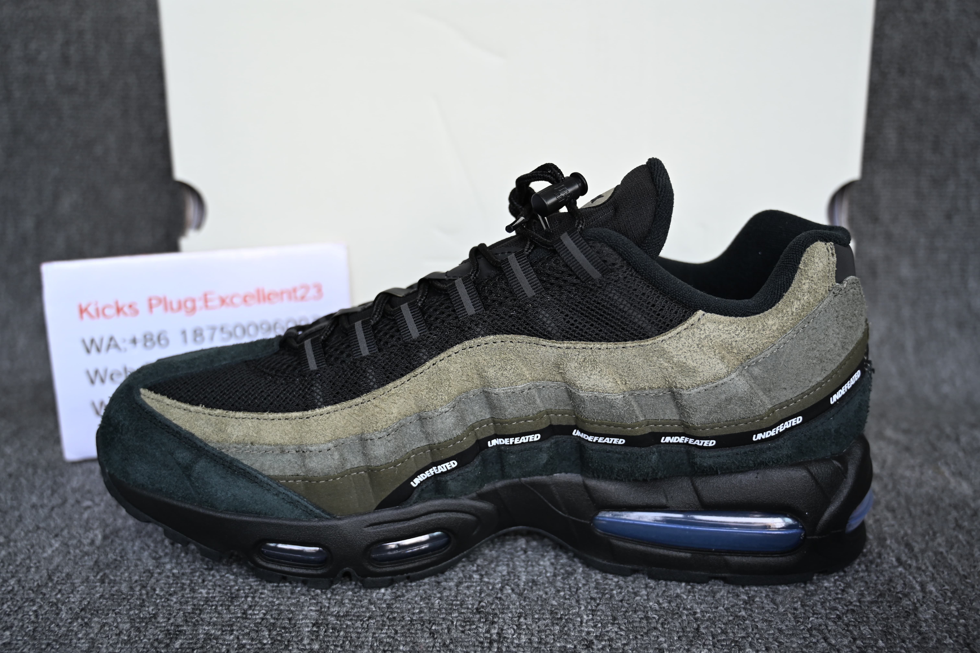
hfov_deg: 55.1
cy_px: 326
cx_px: 490
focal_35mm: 34
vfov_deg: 38.4
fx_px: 939
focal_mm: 34.5
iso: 400
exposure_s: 1/250
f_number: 4
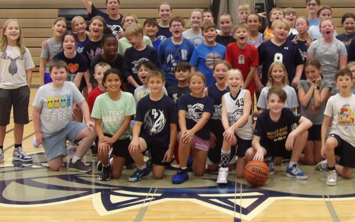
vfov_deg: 16.6
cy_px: 43
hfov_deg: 26.2
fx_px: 755
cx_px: 257
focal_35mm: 78
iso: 253
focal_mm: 8.2
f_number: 3.8
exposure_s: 1/17
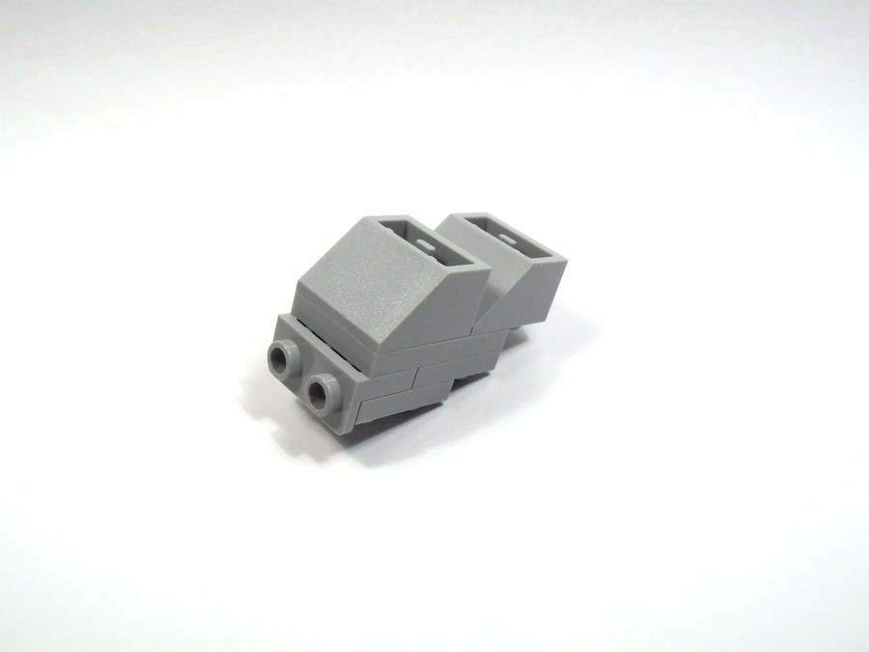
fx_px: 929
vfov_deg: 38.7
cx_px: 434
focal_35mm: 37
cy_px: 326
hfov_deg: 50.1
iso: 80
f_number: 3.9
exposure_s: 1/125
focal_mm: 6.61
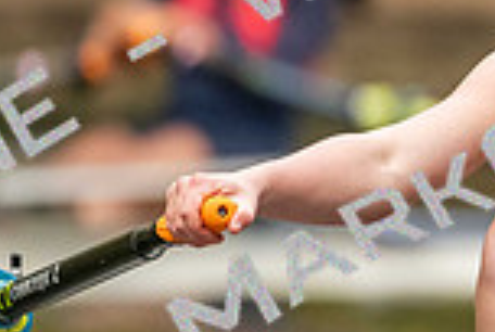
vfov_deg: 0.9
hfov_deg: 1.3
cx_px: 622
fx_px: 21010
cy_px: 31
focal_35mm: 1525
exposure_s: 1/2500
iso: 3600
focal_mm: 400
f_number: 4.5
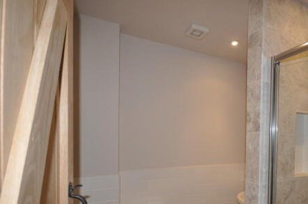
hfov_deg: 75.5
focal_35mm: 22
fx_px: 188
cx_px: 212
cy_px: 139
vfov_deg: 55.7
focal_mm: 10
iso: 800
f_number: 4
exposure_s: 1/60
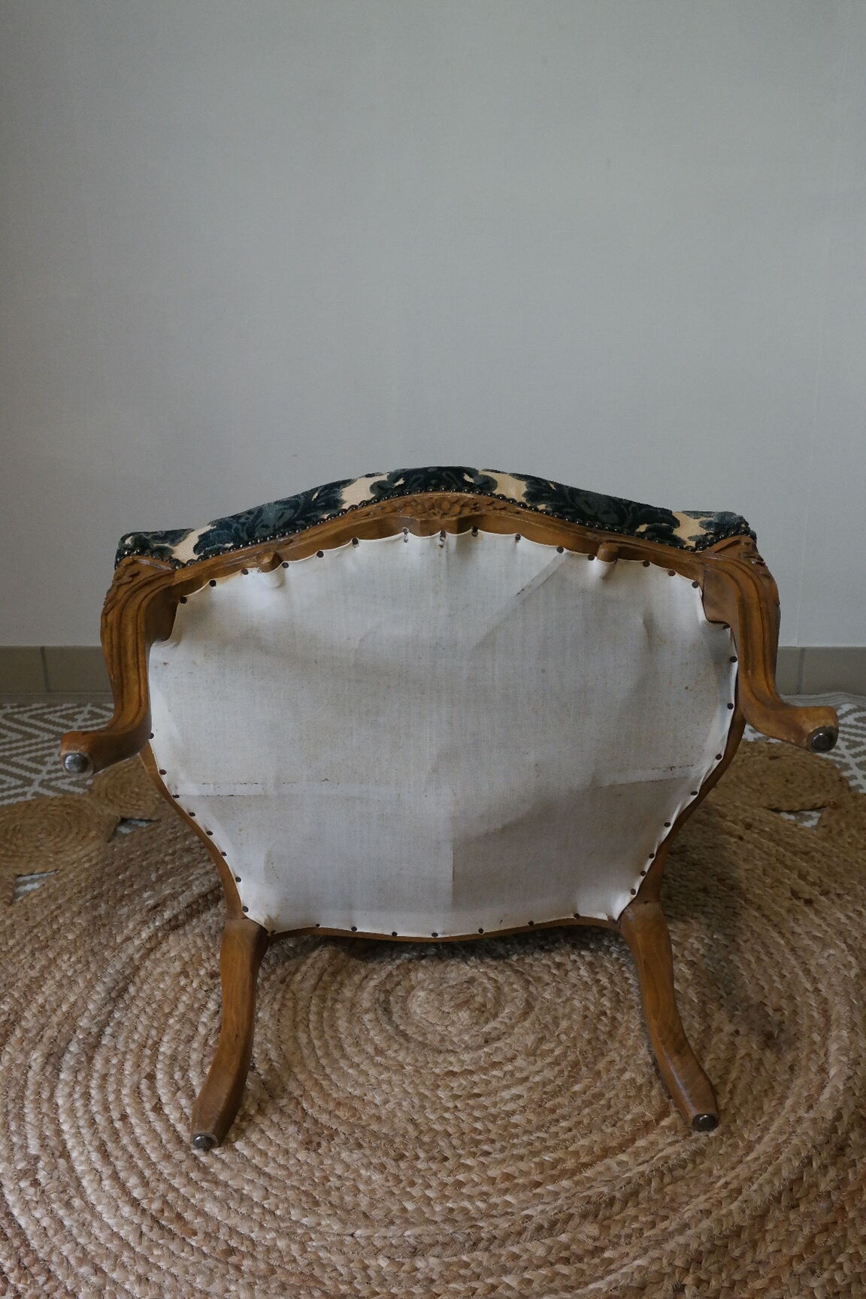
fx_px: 1299
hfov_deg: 36.9
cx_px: 433
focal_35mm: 36
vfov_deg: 53.1
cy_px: 650
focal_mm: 24
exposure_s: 1/30
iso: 1600
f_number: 5.6
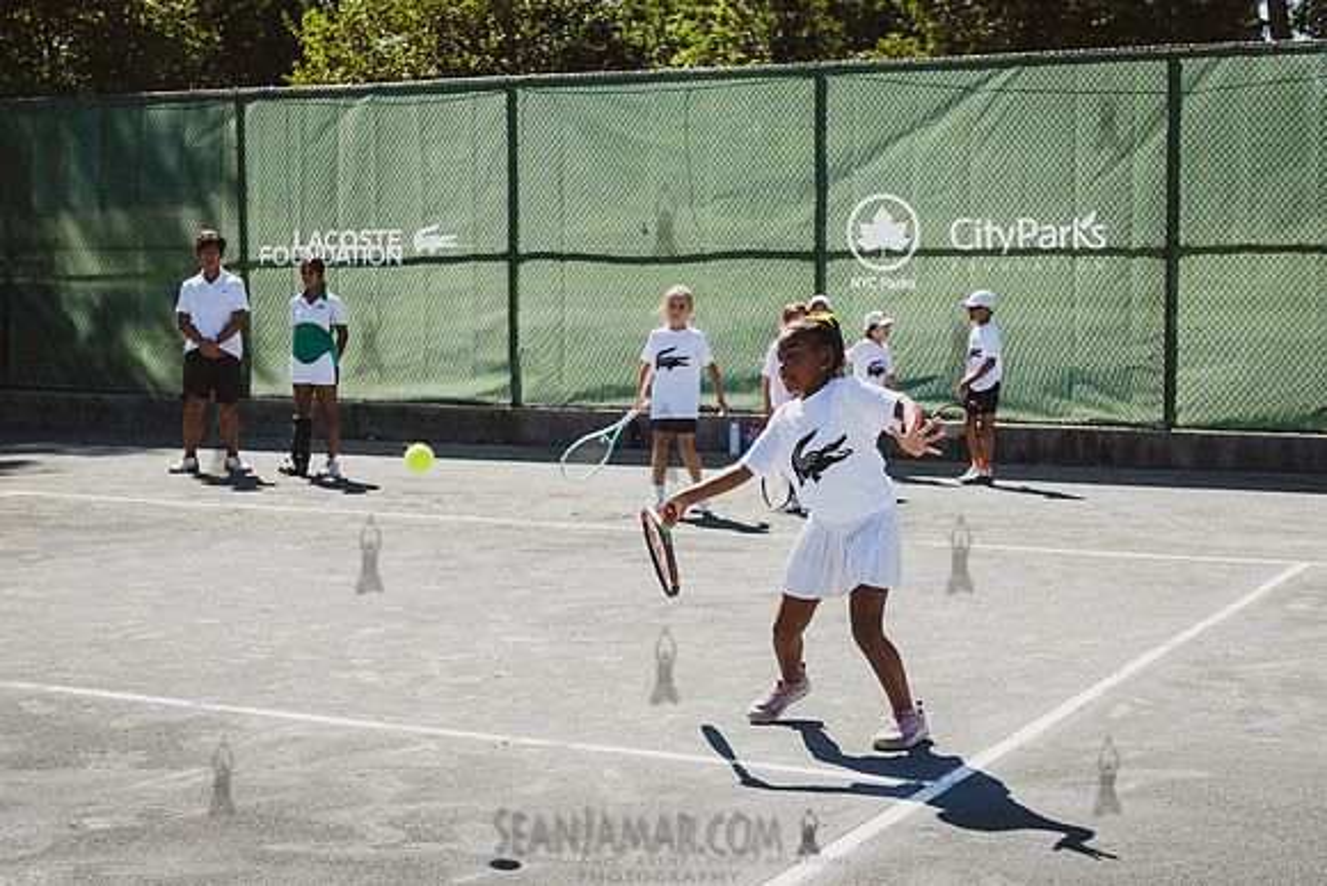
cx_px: 645
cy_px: 437
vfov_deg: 24.8
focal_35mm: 55
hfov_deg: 36.5
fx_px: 2011
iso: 200
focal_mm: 44
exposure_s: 1/1000
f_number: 4
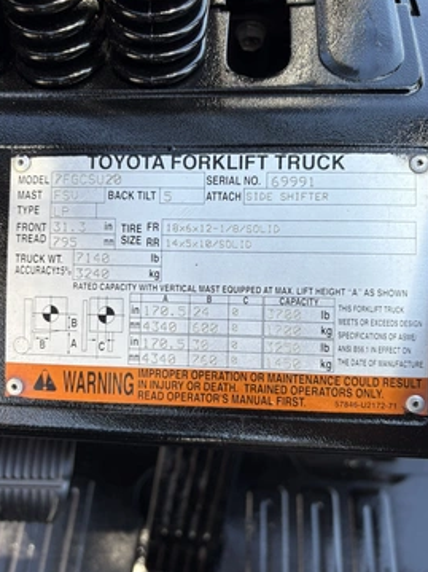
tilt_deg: -59.3
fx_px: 478
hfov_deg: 48.2
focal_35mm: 29
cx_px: 216
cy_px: 282
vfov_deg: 61.7
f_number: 1.6
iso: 50
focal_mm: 5.96
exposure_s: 1/414
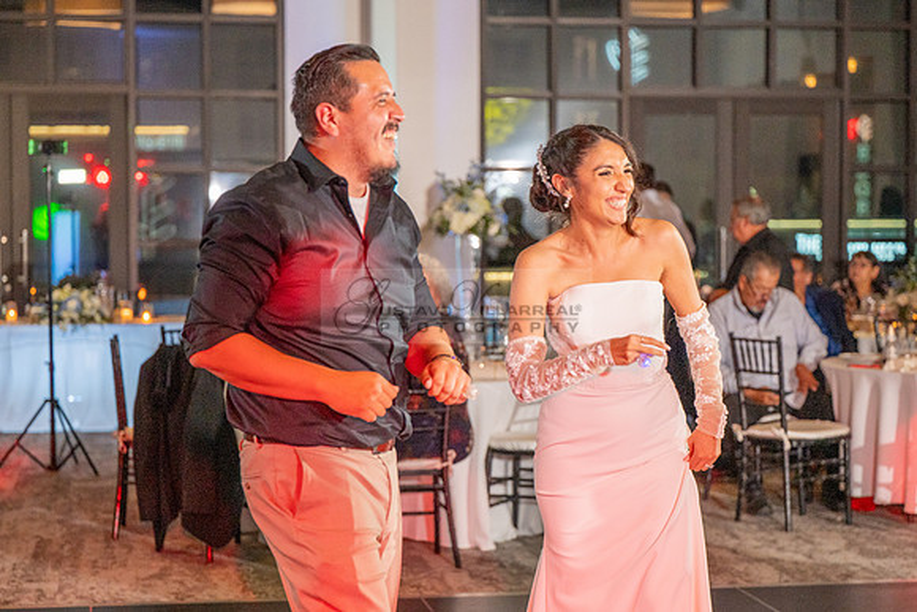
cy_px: 306
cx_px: 458
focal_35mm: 82
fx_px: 2078
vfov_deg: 16.8
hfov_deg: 24.9
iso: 1600
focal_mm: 70
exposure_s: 1/200
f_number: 2.8
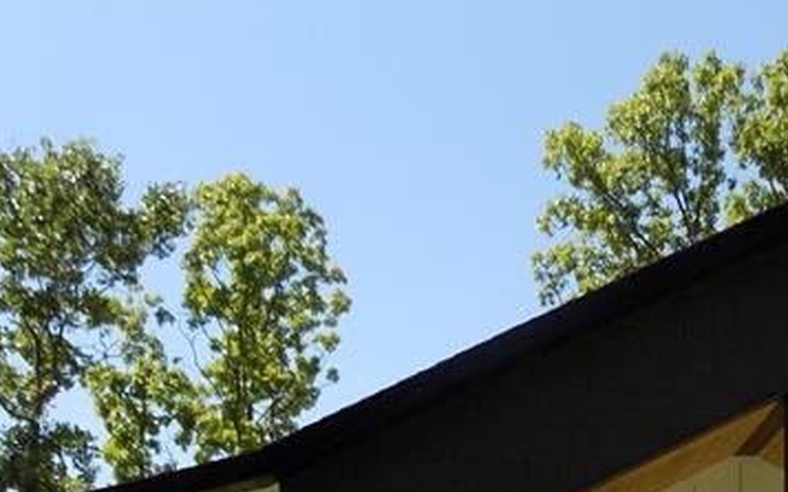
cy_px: 816
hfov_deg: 28.4
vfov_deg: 16.3
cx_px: 693
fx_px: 1503
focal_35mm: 70
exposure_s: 1/640
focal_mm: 4
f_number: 3.1
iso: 80
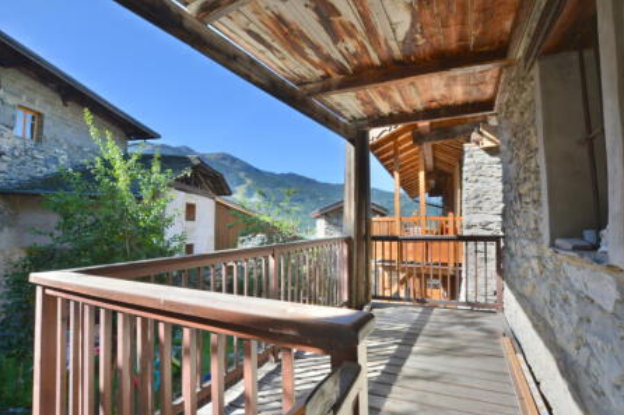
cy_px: 210
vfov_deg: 73.7
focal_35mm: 16
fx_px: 277
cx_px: 320
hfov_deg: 96.7
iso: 200
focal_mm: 10
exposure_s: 1/250
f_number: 8
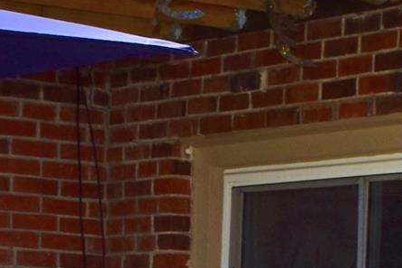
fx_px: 2076
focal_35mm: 186
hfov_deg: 10.9
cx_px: 419
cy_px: 714
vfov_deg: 6.8
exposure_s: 1/200
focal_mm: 18
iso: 100
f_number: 8
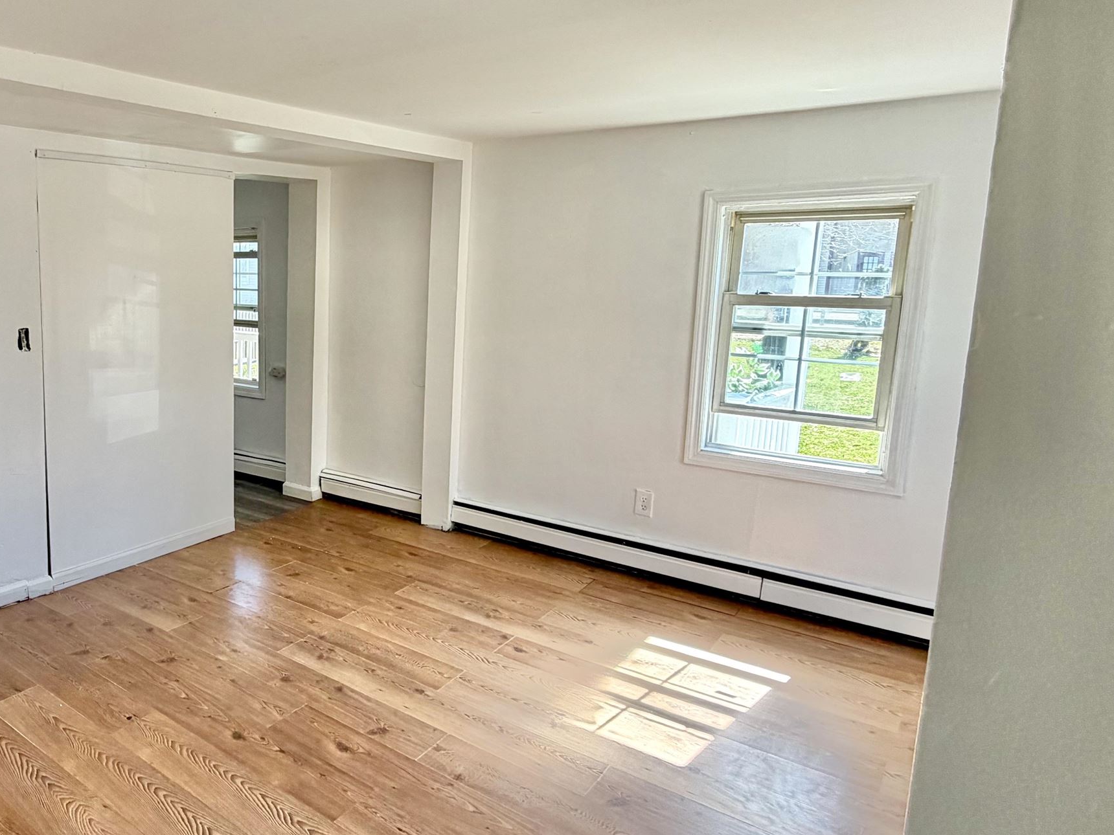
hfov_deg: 64.4
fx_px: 805
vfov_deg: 54.8
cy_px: 383
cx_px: 253
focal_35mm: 25
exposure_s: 1/121
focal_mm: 2.22
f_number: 2.2
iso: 80
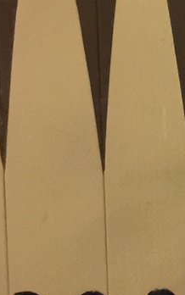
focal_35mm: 113
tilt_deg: -1.2
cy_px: 278
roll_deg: +0.3
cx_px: 470
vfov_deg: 18.1
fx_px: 910
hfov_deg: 9.9
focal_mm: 4.15
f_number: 2.2
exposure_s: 1/4
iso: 160
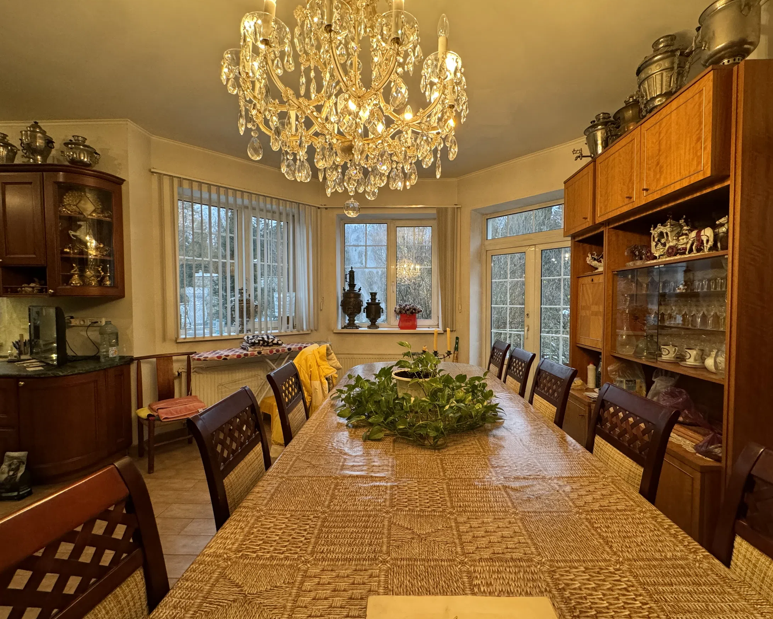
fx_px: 343
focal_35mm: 15
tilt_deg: -2.5
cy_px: 315
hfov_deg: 96.7
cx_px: 402
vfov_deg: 84.0
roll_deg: -0.4
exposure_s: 1/100
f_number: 2.2
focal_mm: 2.22
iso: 320
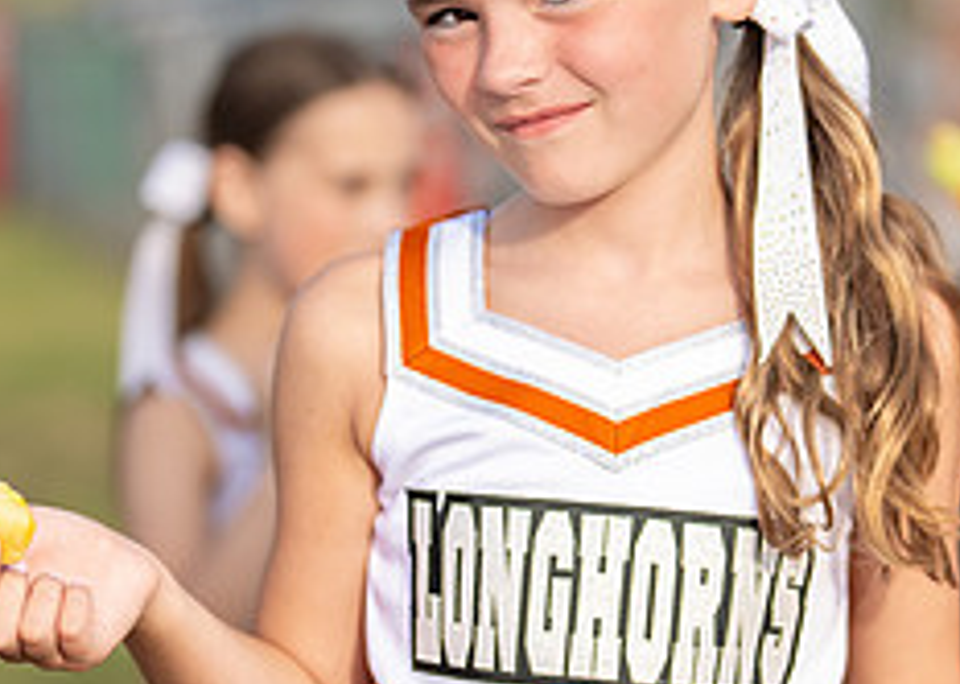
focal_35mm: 149
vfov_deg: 9.6
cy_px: 330
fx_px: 4059
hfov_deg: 13.5
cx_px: 670
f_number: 1.2
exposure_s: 1/12800
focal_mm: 50
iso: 320
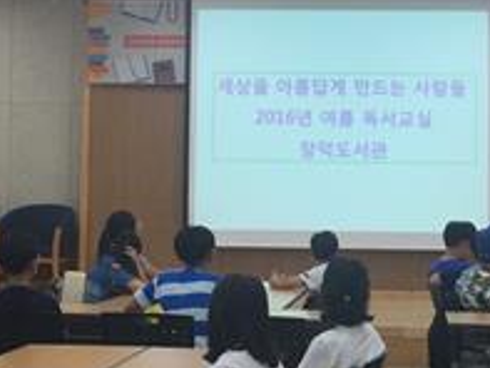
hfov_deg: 20.7
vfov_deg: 15.7
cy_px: 134
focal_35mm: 94
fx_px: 1331
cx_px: 351
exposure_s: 1/60
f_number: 2.2
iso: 32
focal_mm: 4.15
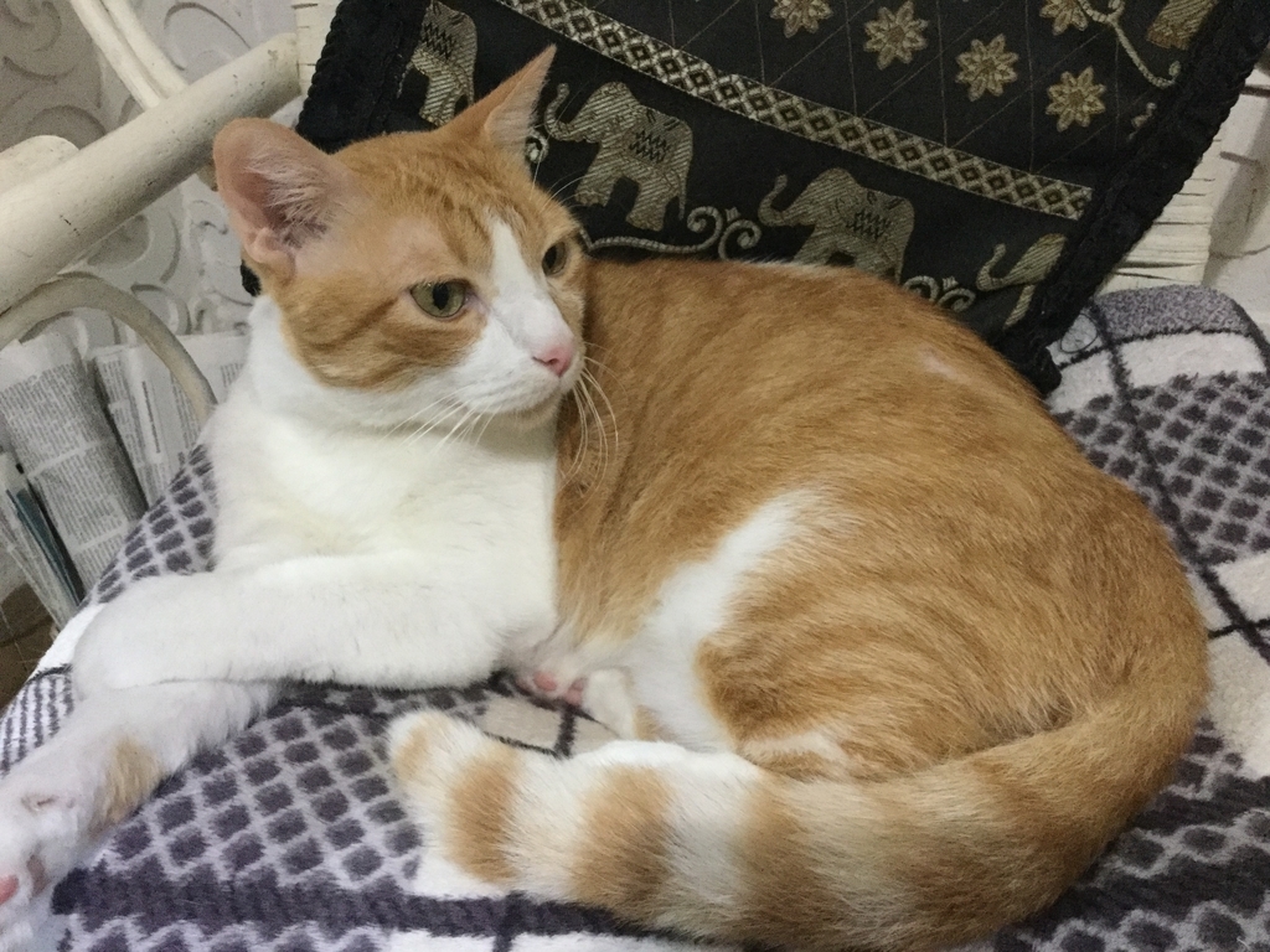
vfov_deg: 45.4
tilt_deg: -34.6
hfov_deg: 58.4
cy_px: 476
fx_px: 1137
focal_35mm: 31
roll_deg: +3.6
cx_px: 635
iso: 250
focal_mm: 3.3
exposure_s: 1/15
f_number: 2.4
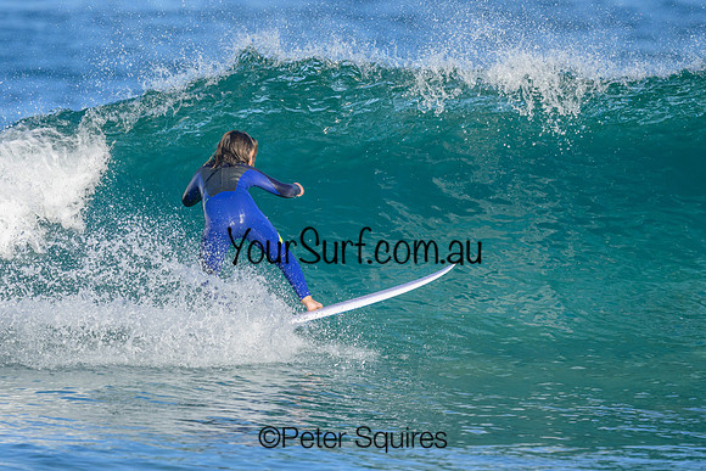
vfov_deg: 1.4
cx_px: 302
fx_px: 19803
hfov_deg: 2.0
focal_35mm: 1010
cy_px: 253
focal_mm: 800
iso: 500
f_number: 6.3
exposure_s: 1/2000
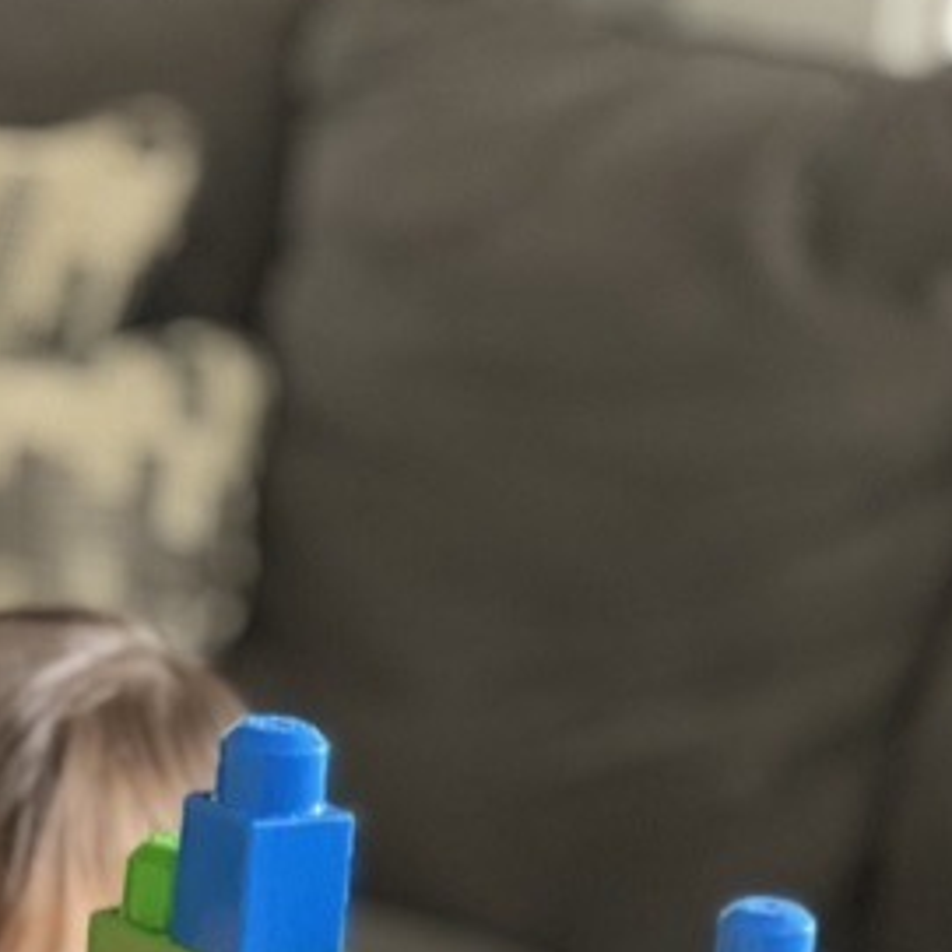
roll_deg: -3.8
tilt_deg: -17.5
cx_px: -520
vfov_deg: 6.7
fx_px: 7996
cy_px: 1298
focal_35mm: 257
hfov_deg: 6.7
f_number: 2.8
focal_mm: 9
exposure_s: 1/20
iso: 400
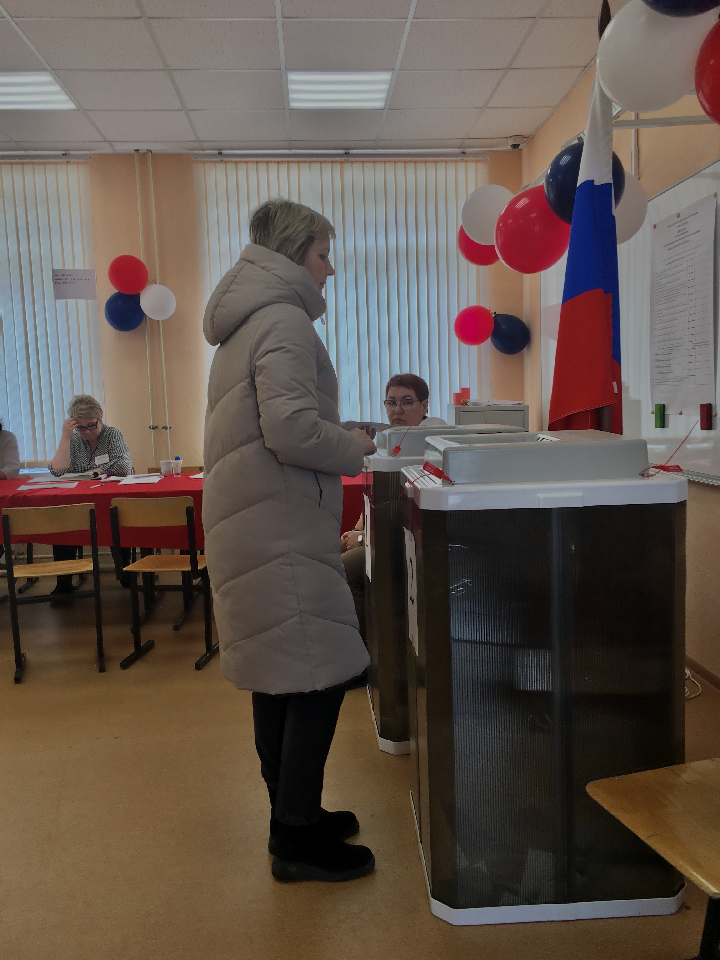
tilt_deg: -3.5
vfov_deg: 61.7
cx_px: 360
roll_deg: +2.3
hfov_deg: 48.2
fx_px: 804
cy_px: 480
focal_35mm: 29
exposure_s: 1/100
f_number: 2.2
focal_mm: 4.15
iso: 25
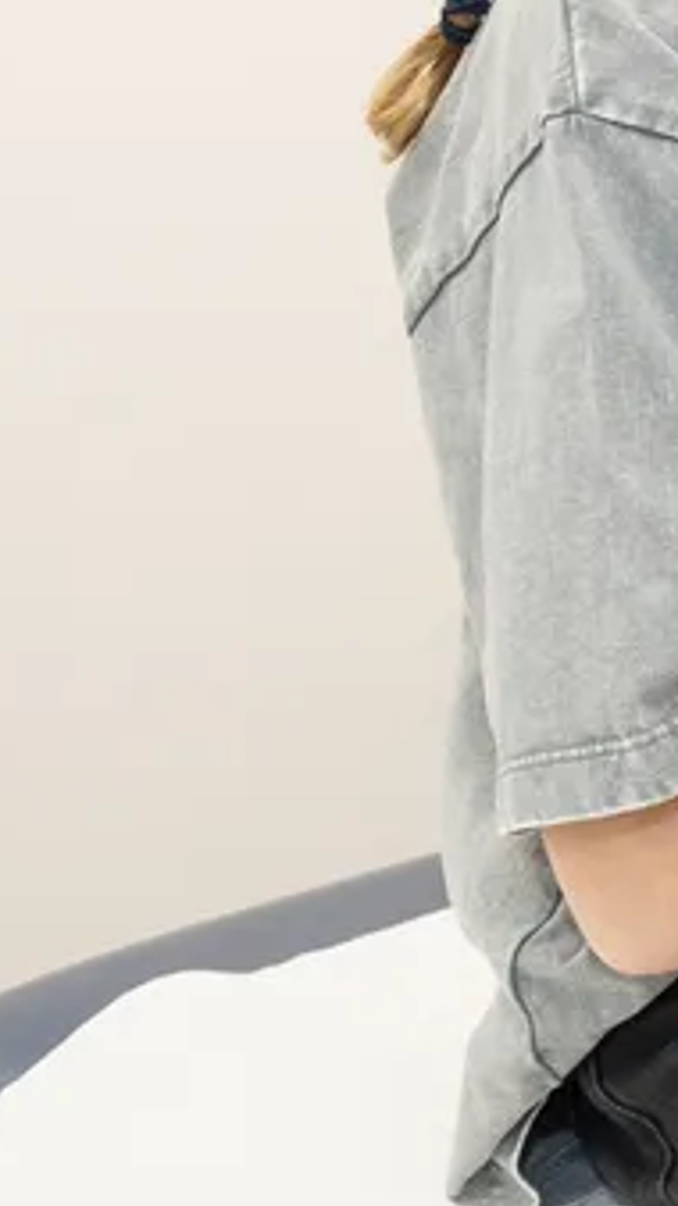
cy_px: -12
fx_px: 3965
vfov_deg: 16.9
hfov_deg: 8.2
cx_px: 2073
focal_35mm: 124
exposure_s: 1/125
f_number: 4
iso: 500
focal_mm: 25
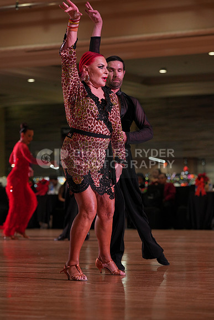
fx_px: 1025
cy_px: 160
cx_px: 107
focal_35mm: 115
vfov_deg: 17.8
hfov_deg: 11.9
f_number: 4
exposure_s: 1/400
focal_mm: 115
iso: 800
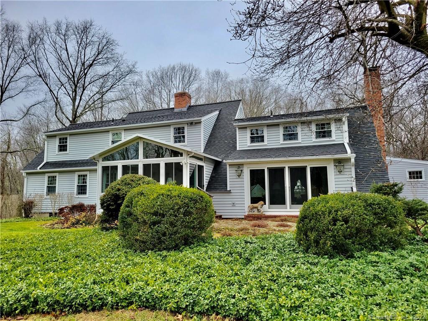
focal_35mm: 26
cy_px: 160
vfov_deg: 53.1
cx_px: 214
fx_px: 321
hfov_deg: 67.3
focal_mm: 5.4
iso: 40
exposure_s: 1/480
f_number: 1.8
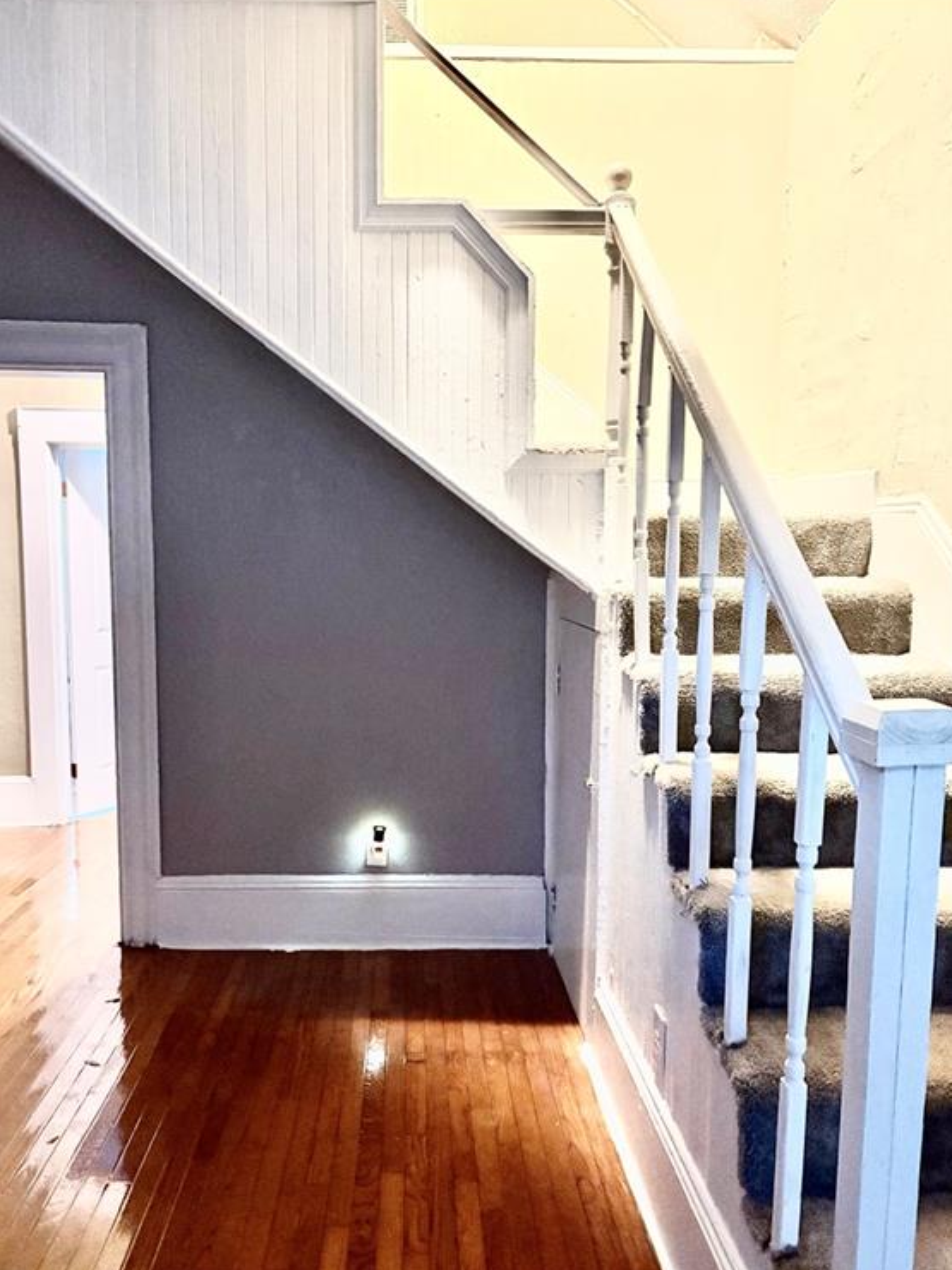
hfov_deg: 51.3
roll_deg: -0.3
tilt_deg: -4.2
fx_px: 990
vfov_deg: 65.3
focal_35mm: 27
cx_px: 465
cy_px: 647
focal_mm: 5.96
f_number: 1.6
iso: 640
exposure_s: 1/30
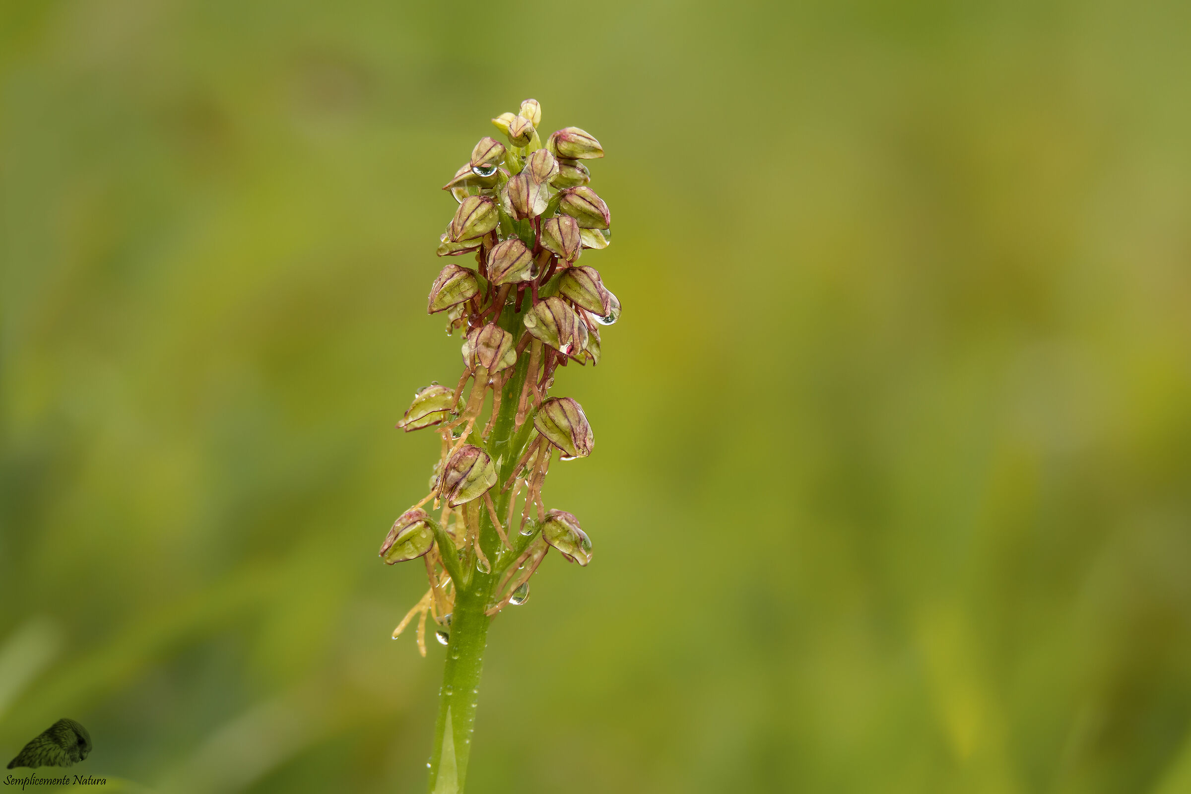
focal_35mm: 630
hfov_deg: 3.3
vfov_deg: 2.2
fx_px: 20841
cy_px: 397
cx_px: 596
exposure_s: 1/100
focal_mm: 420
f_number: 6.3
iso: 320
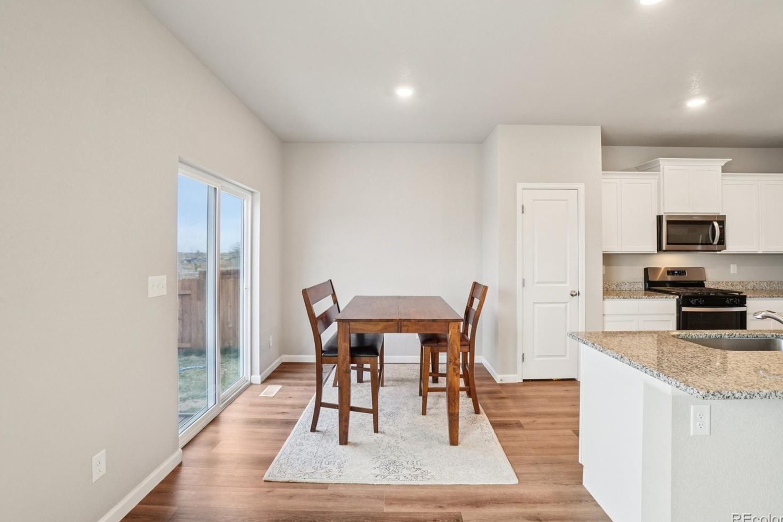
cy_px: 251
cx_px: 398
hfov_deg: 96.7
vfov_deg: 73.7
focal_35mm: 16
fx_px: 348
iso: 400
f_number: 8
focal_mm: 10
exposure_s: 1/15
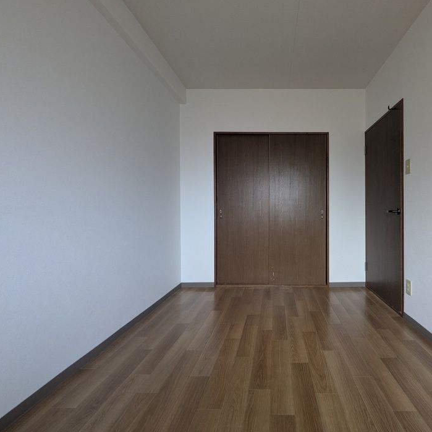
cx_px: 274
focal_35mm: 17
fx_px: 240
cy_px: 211
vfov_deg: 84.0
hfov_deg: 82.1
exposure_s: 1/24
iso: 78
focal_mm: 1.83
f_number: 2.2
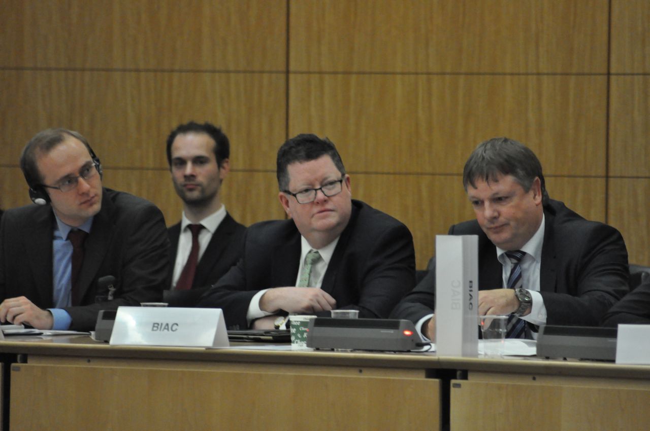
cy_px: 216
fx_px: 8115
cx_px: 325
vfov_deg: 3.0
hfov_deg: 4.6
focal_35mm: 450
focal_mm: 300
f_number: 6.3
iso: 3200
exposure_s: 1/80
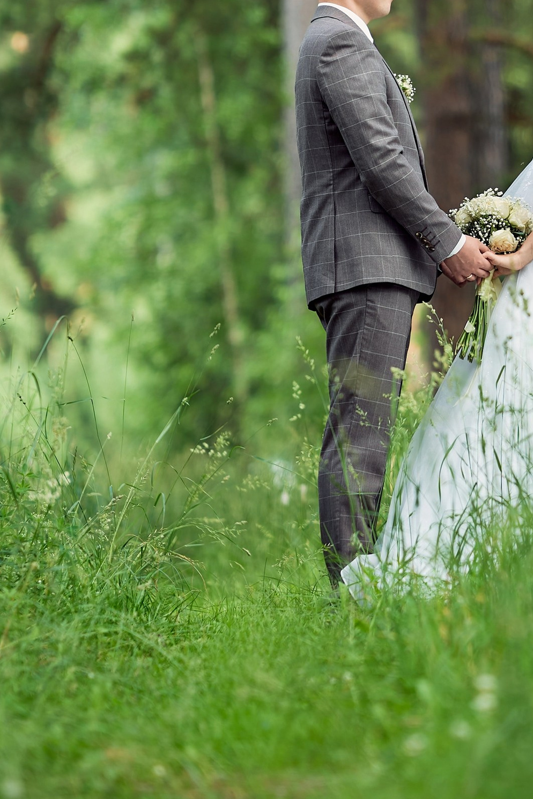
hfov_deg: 6.3
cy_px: 142
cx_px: 573
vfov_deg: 9.4
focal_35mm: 219
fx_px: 4861
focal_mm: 85
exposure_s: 1/350
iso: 100
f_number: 1.8
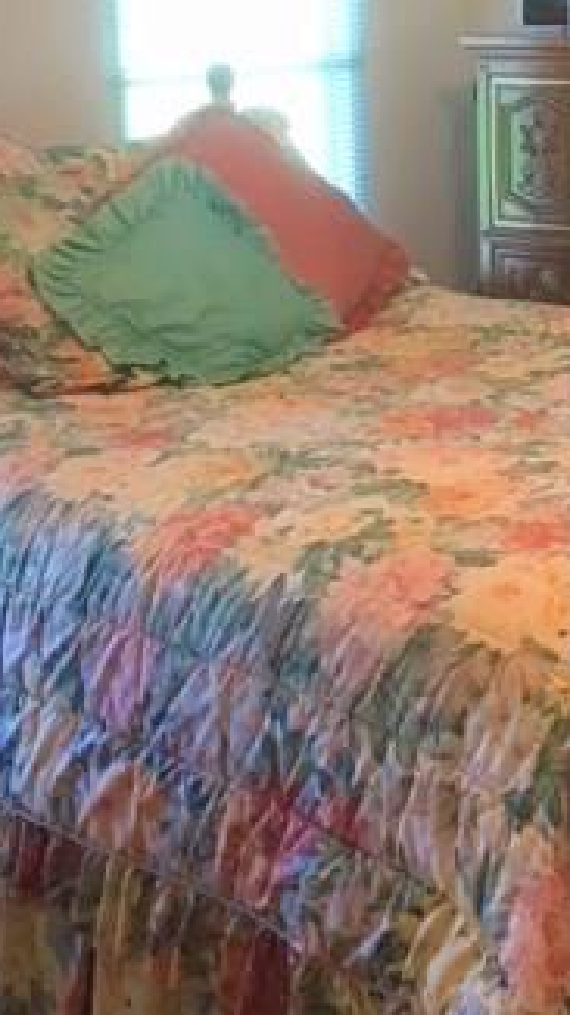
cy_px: 249
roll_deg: +0.4
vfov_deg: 33.2
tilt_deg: -13.0
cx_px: 530
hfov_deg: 19.0
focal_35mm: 62
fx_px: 1669
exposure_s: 1/30
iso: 125
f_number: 2.2
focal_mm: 4.15
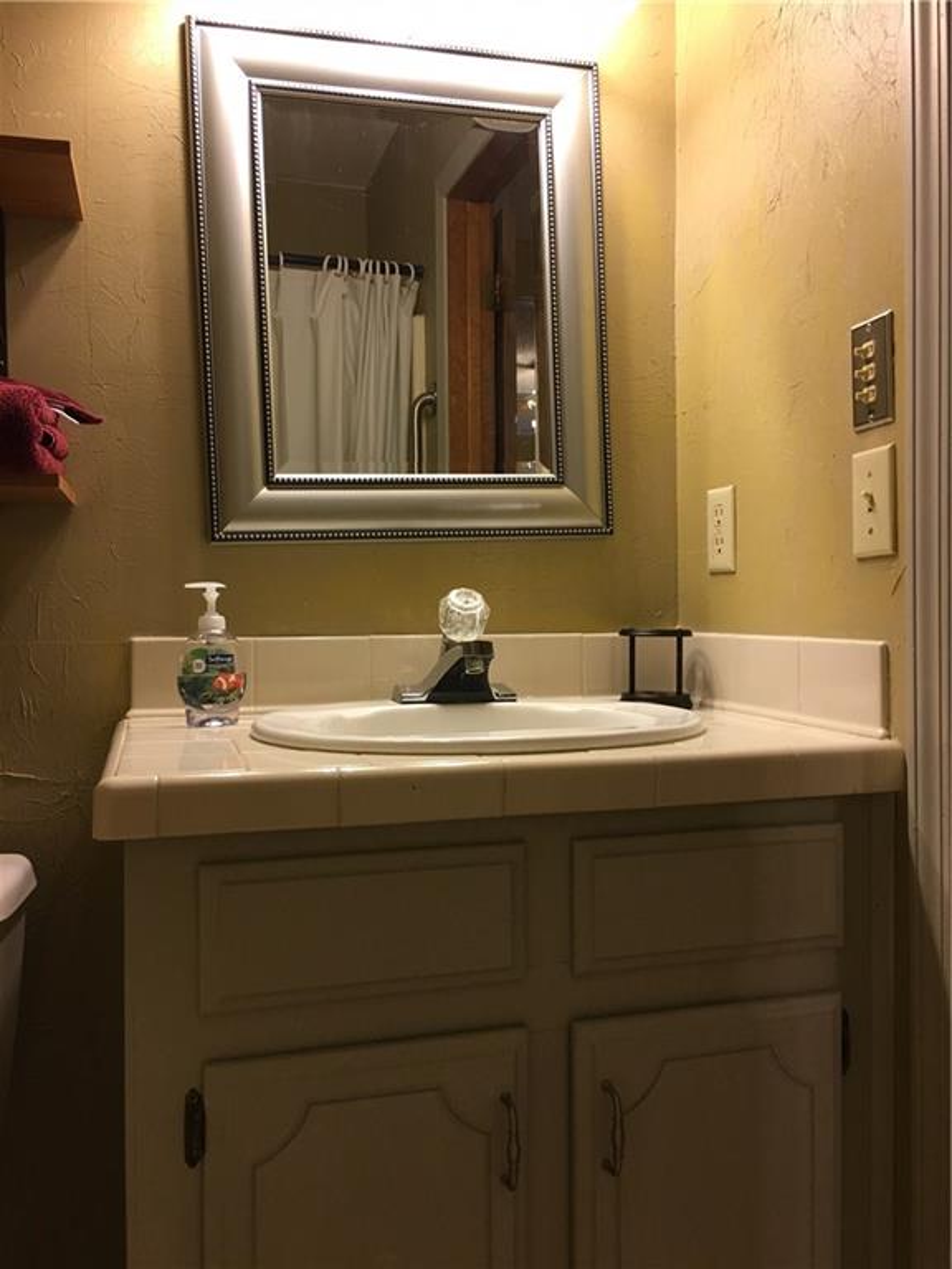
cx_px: 476
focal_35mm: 29
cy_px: 634
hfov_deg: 48.2
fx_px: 1063
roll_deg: +0.6
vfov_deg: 61.7
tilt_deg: +0.1
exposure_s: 1/30
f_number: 2.2
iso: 100
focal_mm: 4.15
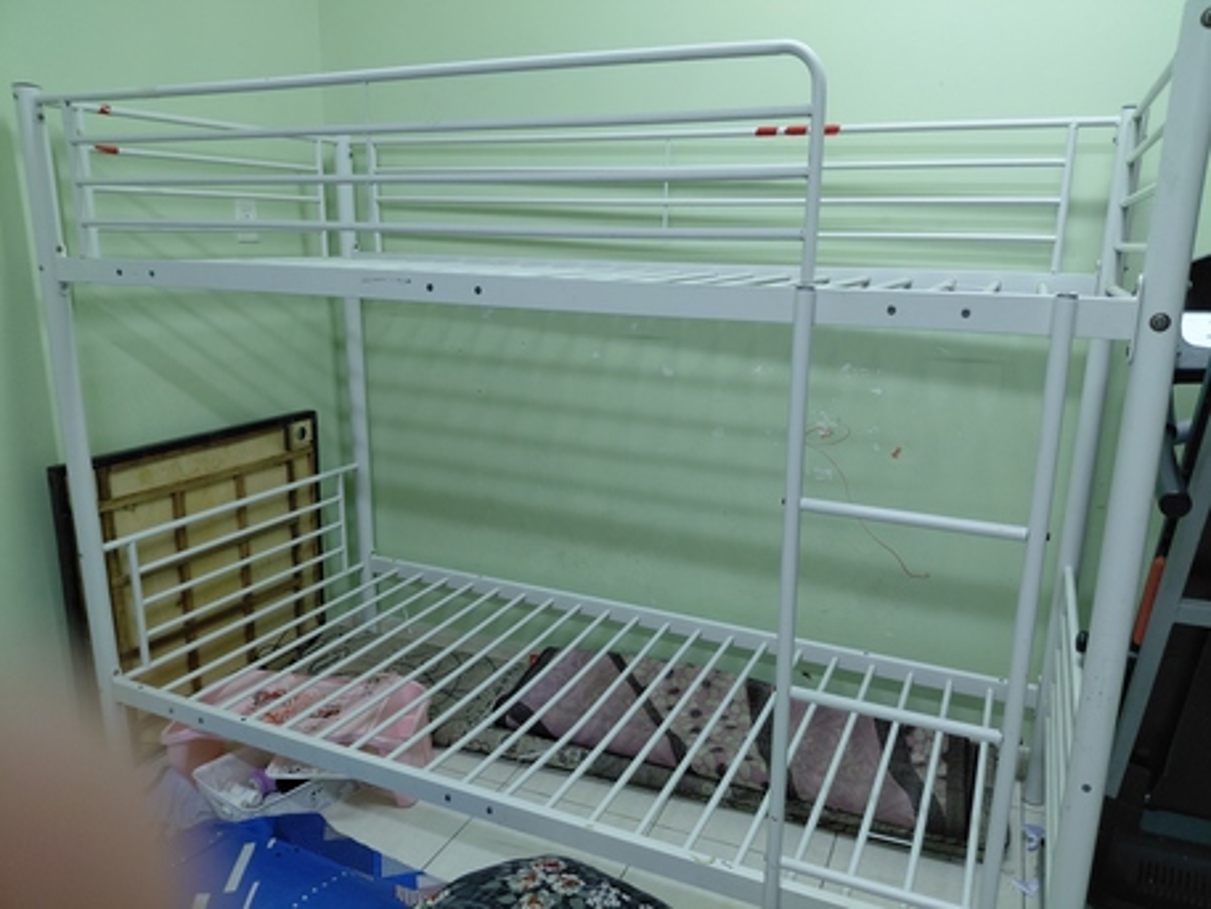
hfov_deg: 69.4
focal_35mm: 25
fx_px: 875
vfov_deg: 54.9
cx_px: 606
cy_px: 454
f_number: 1.8
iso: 250
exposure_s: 1/60
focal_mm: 4.69
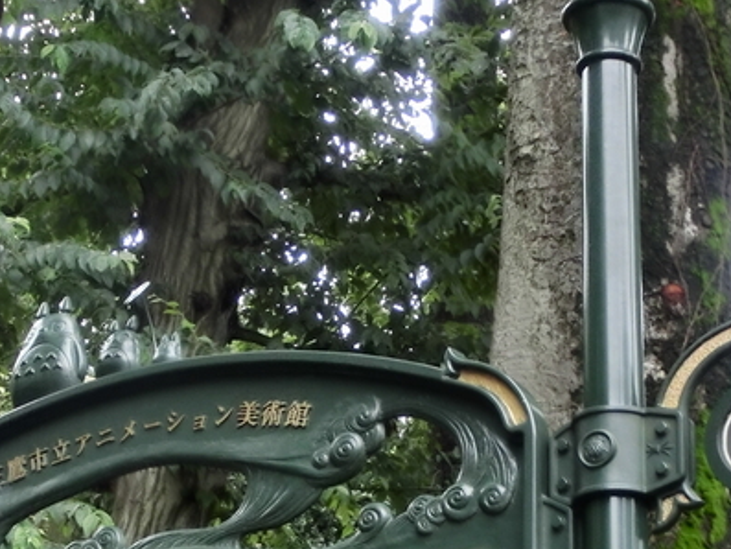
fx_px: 2070
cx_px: 284
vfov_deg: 15.0
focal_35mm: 98
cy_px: 459
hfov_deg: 20.0
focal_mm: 6.67
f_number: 3.9
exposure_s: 1/60
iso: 200
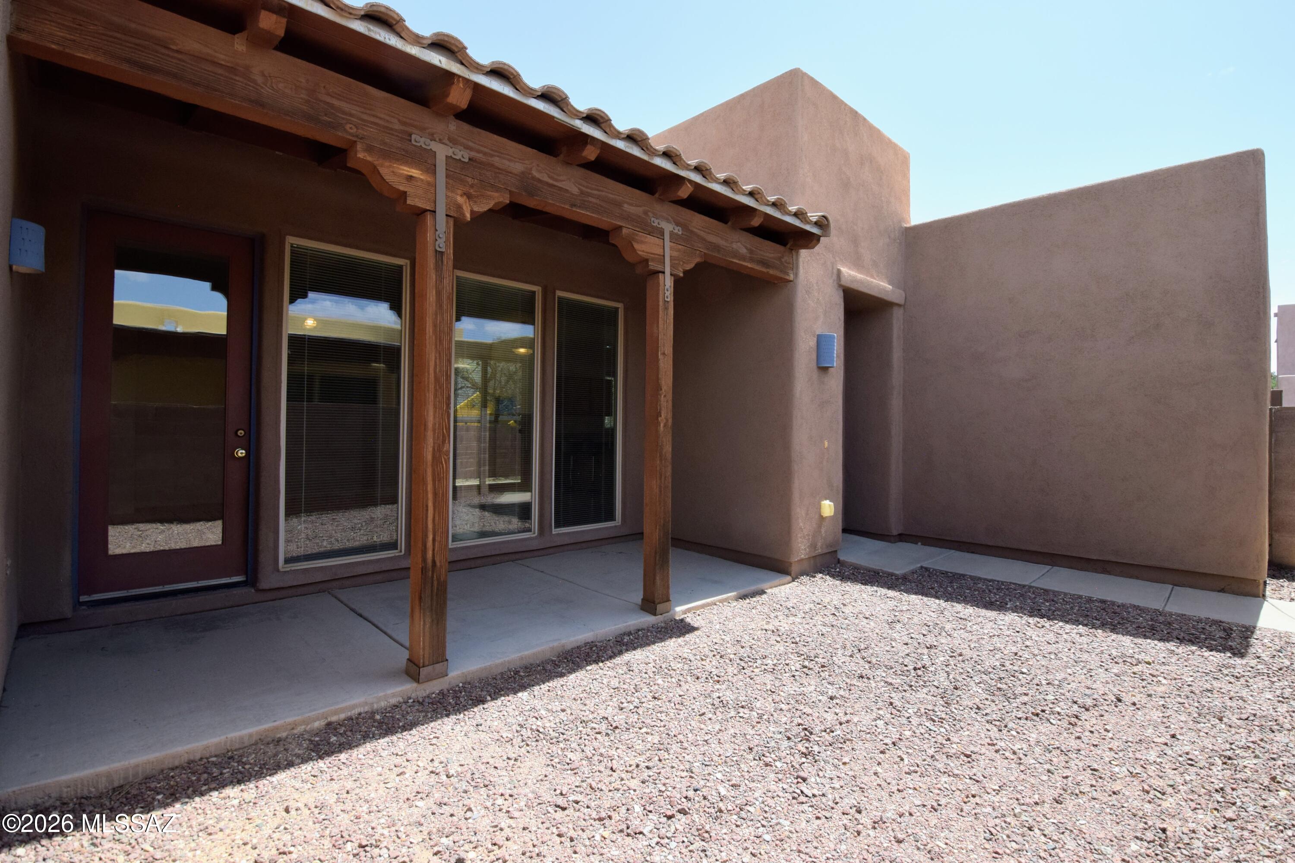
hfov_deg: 95.0
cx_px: 648
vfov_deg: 72.1
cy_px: 432
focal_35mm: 16
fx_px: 593
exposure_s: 1/800
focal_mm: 11
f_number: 9
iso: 400
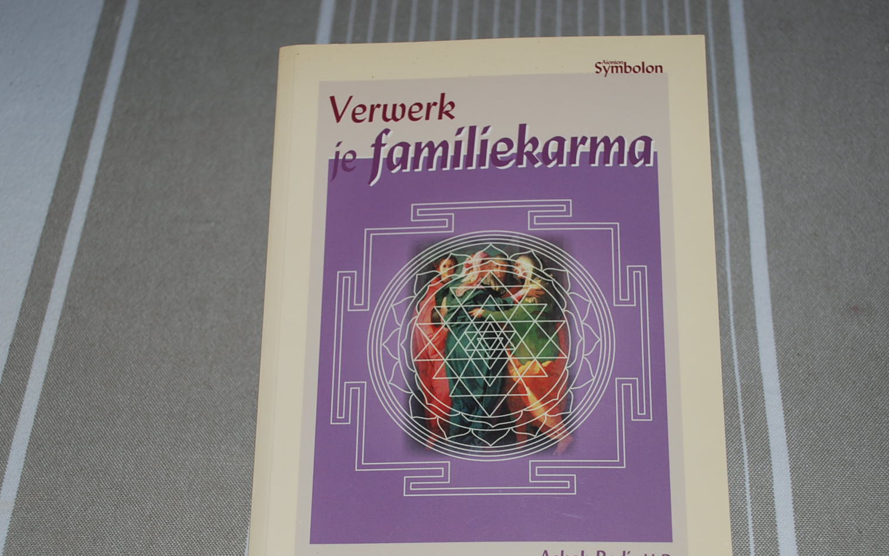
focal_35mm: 62
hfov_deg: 33.0
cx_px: 454
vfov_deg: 20.9
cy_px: 356
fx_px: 1502
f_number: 4.2
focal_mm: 32
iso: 200
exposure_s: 1/60
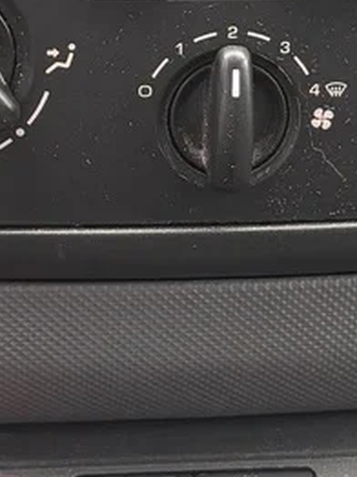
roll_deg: -2.9
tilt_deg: -24.8
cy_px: 118
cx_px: 248
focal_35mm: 159
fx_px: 2190
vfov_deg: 12.4
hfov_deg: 9.3
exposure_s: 1/77
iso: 125
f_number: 1.6
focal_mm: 5.96
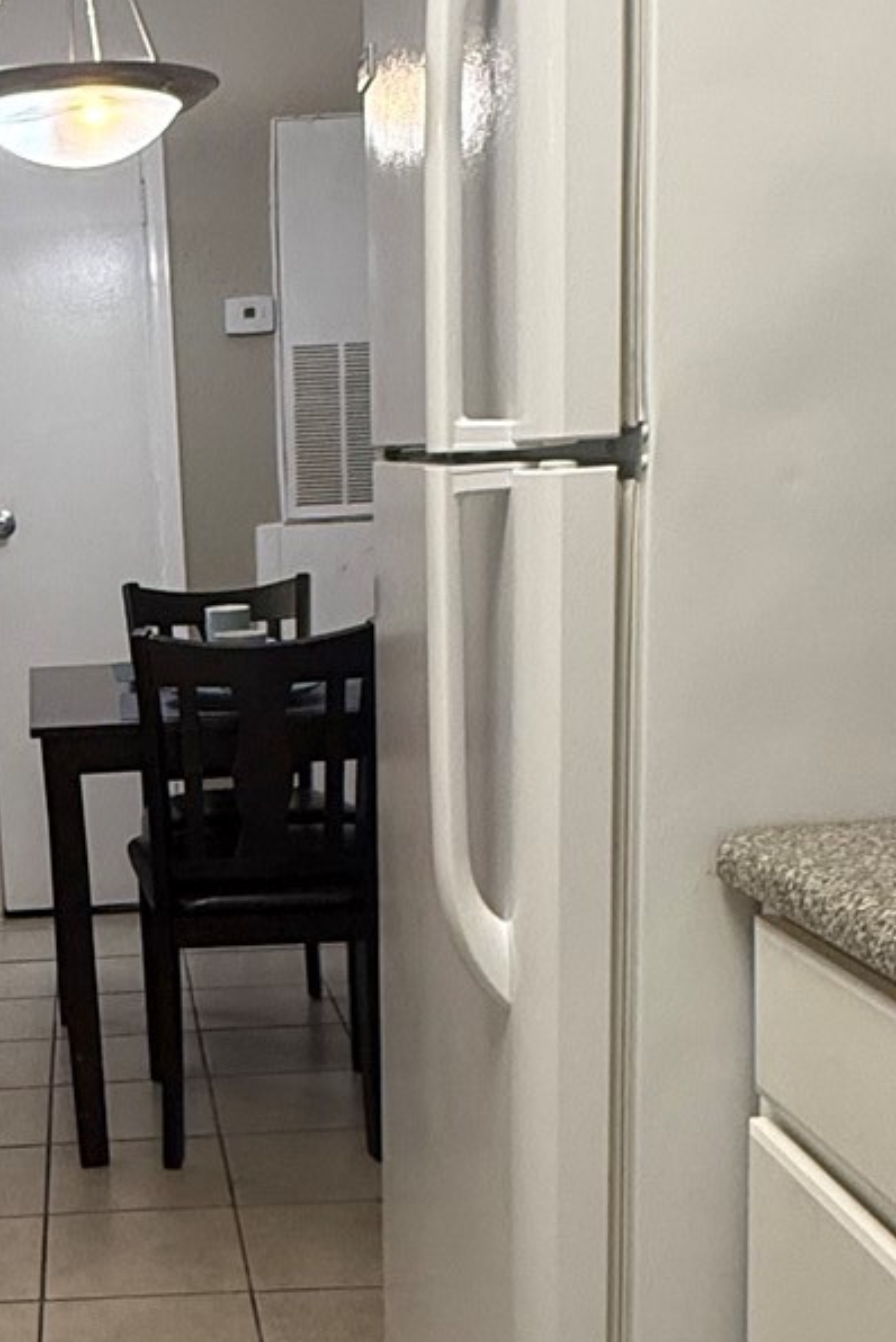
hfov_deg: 26.0
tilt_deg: -12.1
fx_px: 1864
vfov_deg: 39.3
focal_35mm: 50
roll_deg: +3.1
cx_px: 68
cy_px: 844
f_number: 2.2
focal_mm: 2.22
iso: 320
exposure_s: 1/120
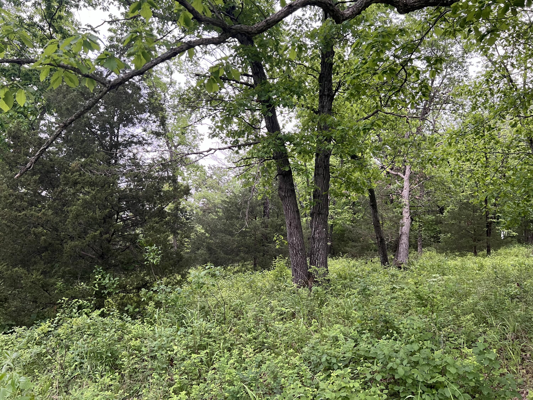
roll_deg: -1.1
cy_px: 200
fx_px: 400
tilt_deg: +10.2
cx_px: 266
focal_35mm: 26
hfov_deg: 67.3
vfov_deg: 53.1
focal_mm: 5.7
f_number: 1.5
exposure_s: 1/63
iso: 125
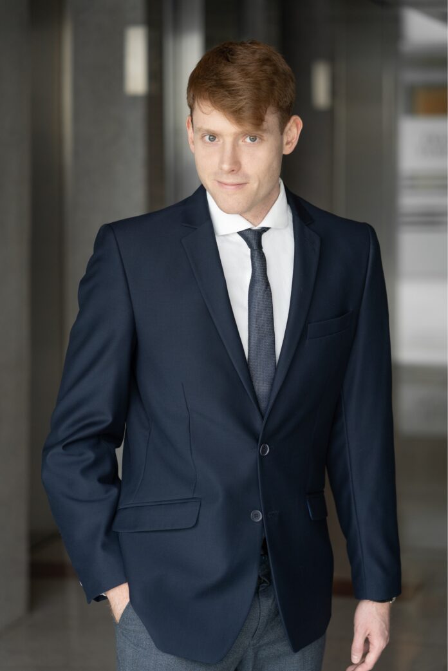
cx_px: 224
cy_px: 336
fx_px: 1584
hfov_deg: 16.1
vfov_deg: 23.9
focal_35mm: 85
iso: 160
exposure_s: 1/125
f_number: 3.2
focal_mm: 85
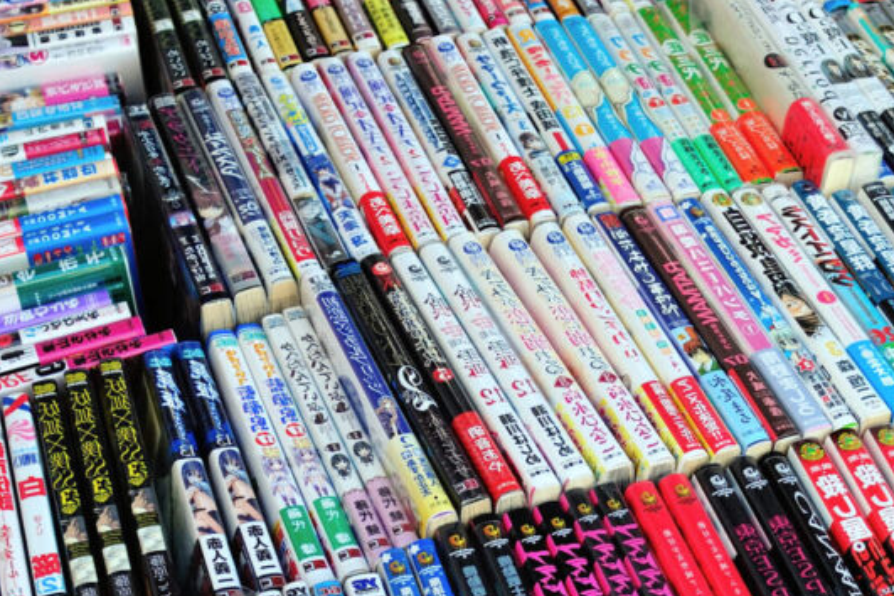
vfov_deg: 24.4
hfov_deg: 36.1
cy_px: 532
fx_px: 1341
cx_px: 657
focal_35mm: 54
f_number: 5.6
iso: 200
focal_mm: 28
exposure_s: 1/125
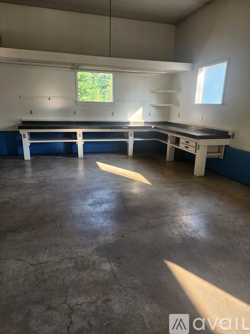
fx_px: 222
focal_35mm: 23
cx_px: 125
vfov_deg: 73.9
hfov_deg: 58.9
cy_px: 167
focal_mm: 6.4
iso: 125
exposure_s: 1/180
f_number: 1.8
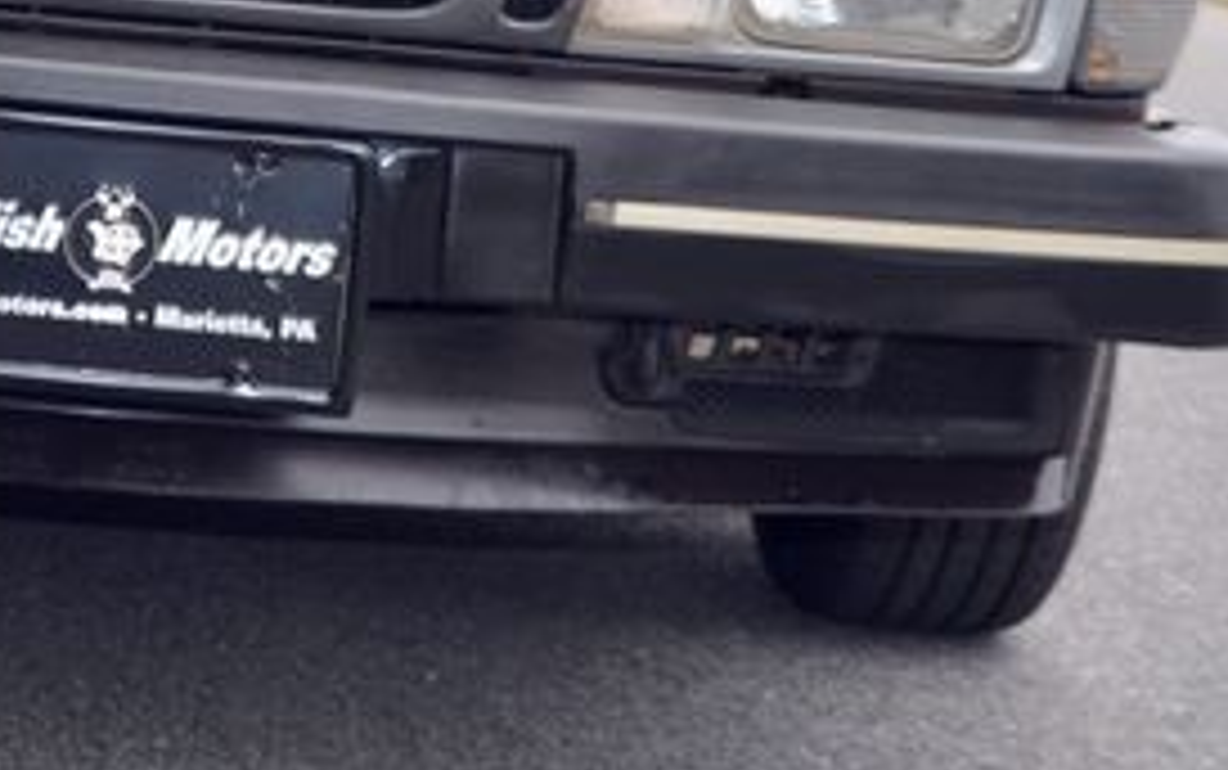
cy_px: -131
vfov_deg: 13.7
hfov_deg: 22.0
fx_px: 3114
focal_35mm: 93
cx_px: 225
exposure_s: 1/200
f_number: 4.2
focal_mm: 26
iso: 160
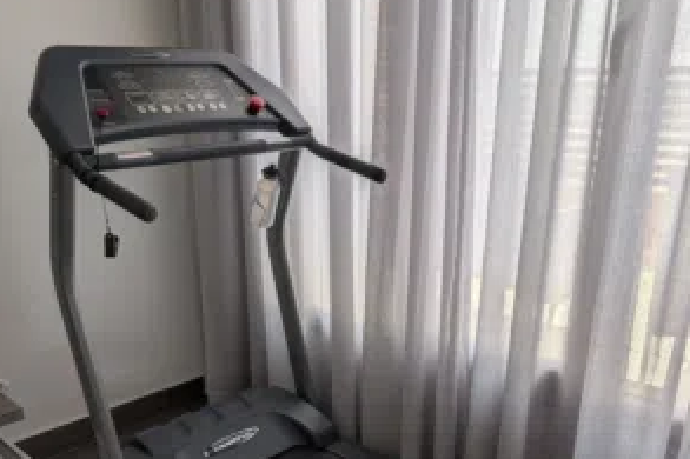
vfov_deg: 37.3
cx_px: 346
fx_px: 651
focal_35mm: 34
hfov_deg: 55.8
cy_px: 377
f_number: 1.68
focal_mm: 6.9
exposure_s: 1/475
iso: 20
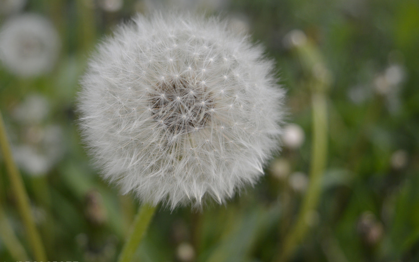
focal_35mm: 56
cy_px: 110
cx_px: 173
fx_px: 640
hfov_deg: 36.2
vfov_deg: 23.1
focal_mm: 28
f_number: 4.2
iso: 400
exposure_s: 1/60
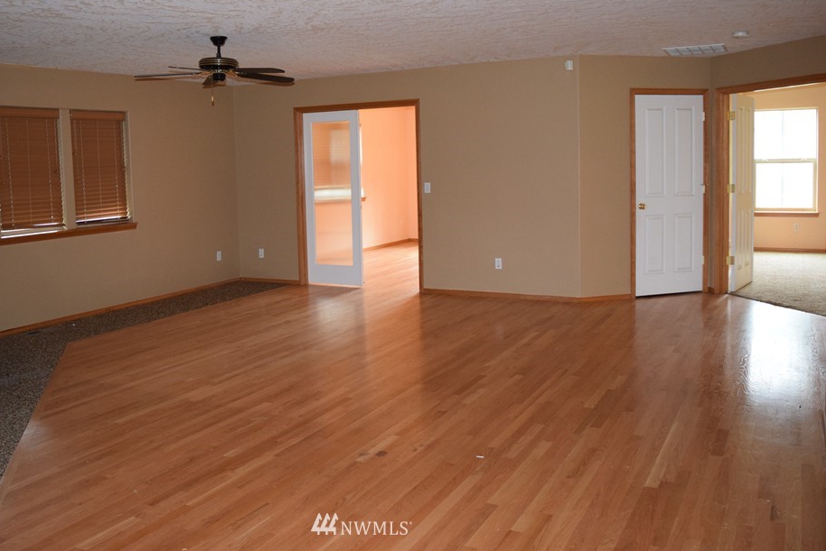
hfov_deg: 58.5
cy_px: 232
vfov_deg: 41.0
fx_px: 734
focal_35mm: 32
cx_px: 362
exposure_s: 1/60
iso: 1400
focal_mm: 18
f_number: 3.5
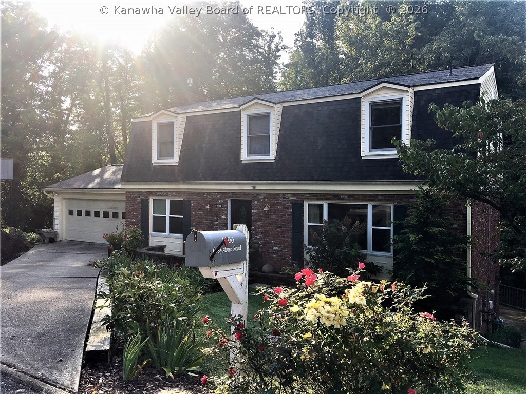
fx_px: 441
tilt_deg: -1.0
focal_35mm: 29
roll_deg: +0.5
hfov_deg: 61.7
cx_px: 263
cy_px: 197
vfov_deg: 48.2
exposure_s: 1/527
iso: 25
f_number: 2.2
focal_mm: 4.15
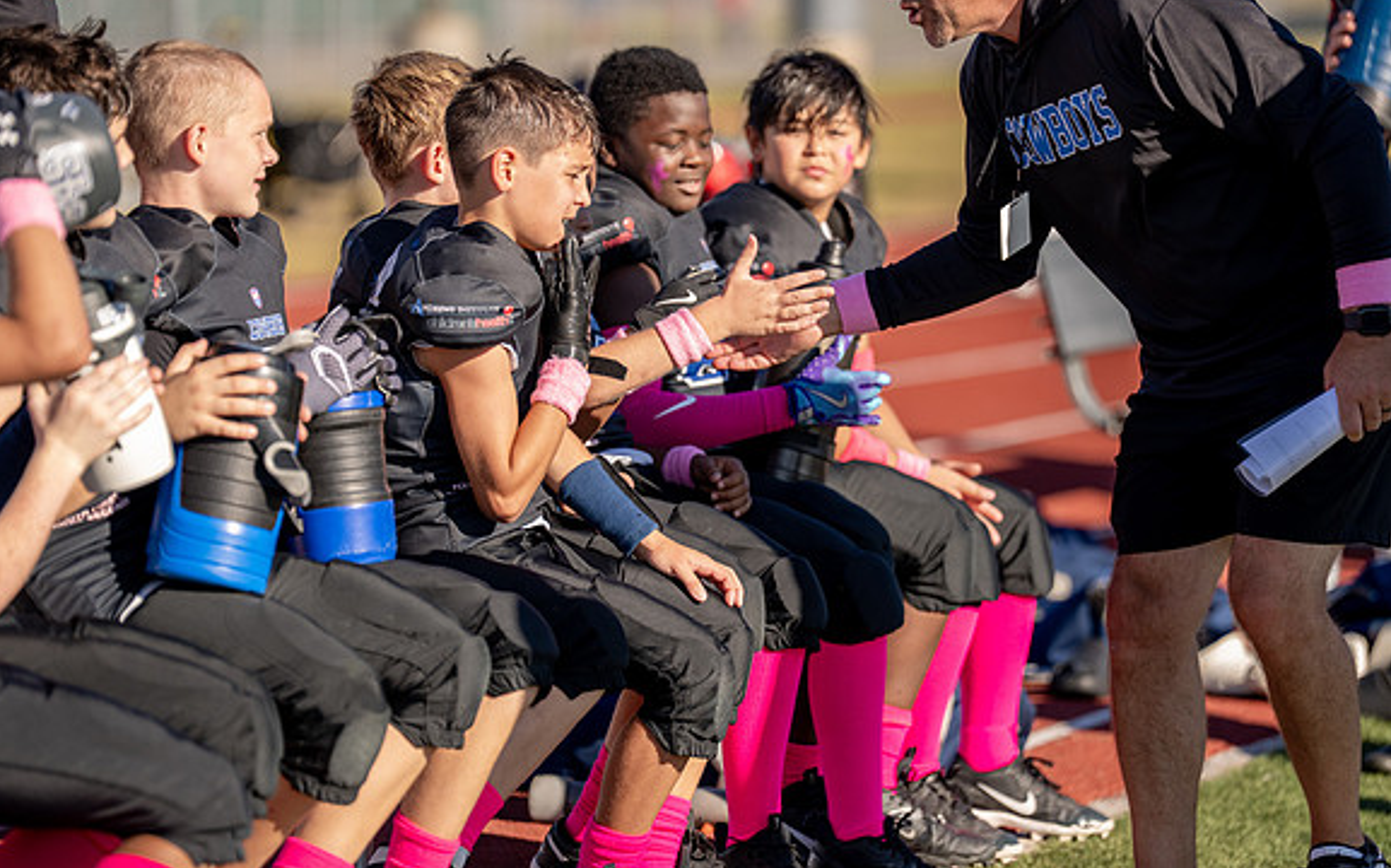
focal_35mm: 226
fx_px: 8563
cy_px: 378
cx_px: 703
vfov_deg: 5.8
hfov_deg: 9.3
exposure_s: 1/1600
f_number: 2.8
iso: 160
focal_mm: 200
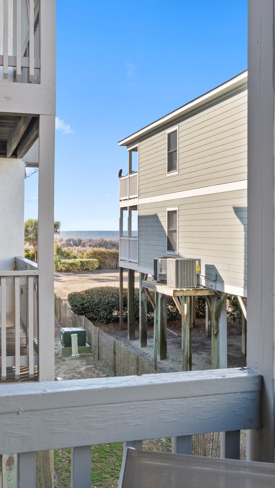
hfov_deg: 24.9
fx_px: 622
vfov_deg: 42.9
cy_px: 247
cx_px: 161
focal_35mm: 48
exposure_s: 1/40
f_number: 5.6
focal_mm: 20
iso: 100
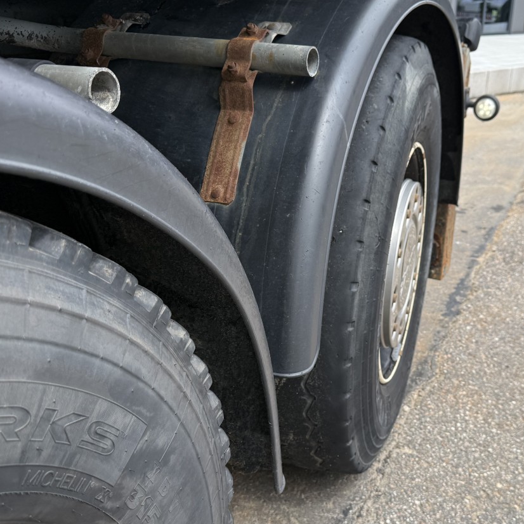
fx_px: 634
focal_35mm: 37
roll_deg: -1.4
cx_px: 330
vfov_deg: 44.8
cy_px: 301
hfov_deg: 44.5
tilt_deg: -25.3
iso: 80
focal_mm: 6.76
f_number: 1.78
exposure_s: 1/1653
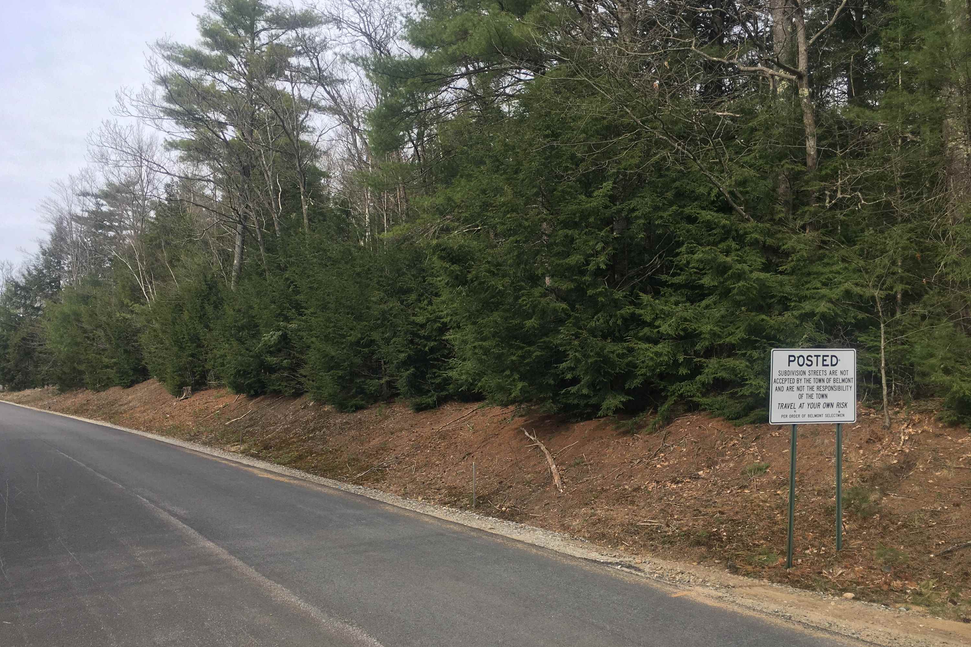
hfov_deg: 60.3
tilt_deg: +4.1
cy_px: 358
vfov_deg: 42.3
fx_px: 836
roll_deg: -1.5
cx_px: 483
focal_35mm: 31
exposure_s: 1/405
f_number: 2.2
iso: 25
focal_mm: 4.15
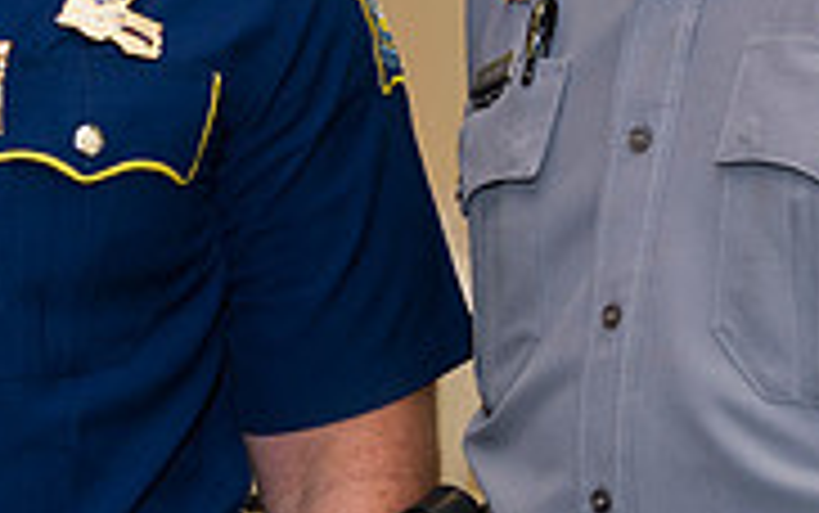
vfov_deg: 7.2
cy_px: 12
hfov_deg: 11.4
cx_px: 595
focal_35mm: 183
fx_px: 4087
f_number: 5
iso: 800
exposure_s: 1/125
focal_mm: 48
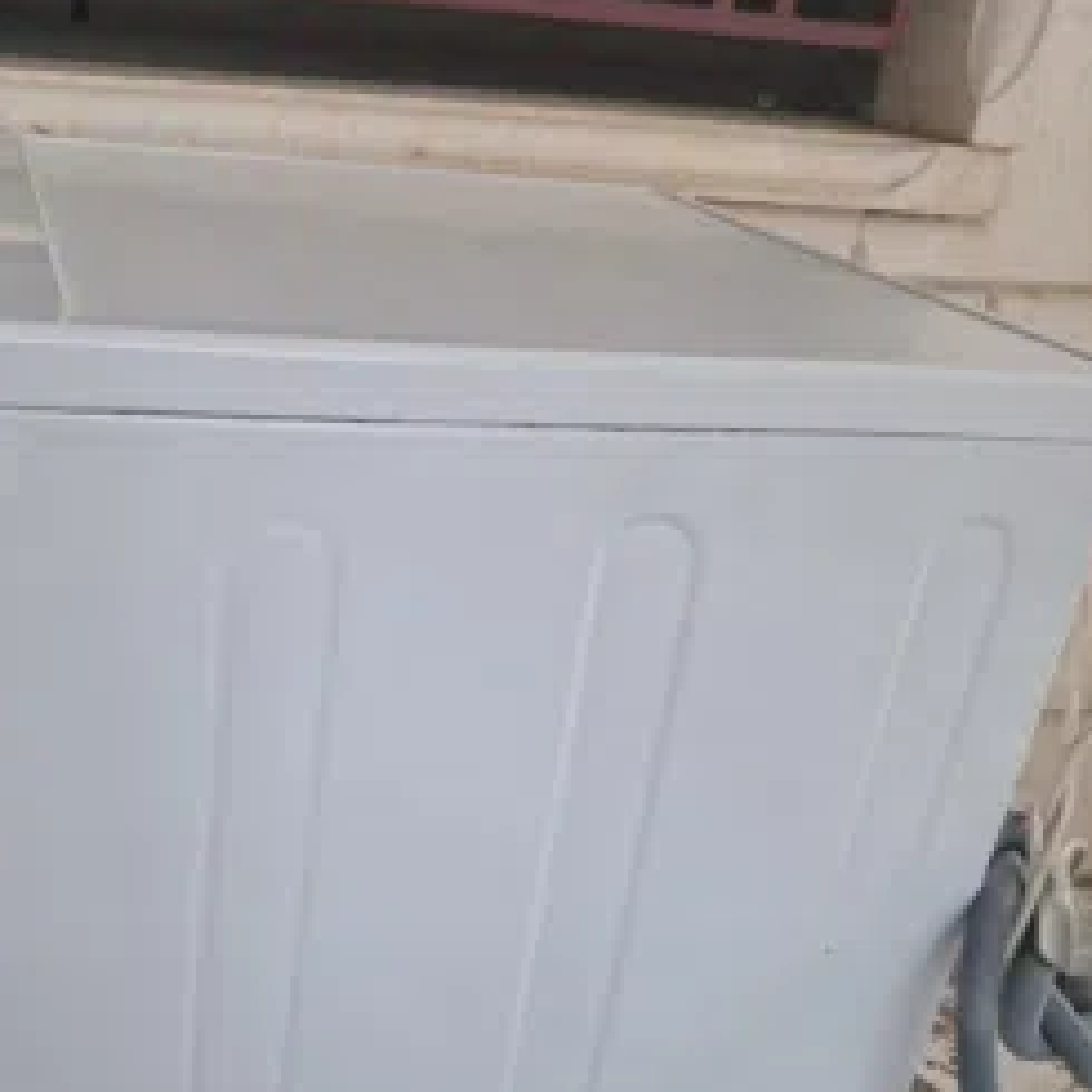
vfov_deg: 42.6
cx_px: 437
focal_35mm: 39
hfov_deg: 42.6
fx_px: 1392
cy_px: 655
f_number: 1.8
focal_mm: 4
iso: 125
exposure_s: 1/60
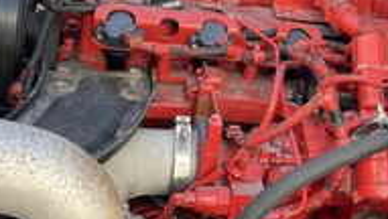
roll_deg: -7.6
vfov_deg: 18.2
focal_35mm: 66
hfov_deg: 31.1
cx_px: 309
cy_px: 57
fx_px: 680
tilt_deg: -23.8
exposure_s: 1/122
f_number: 1.8
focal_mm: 3
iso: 40
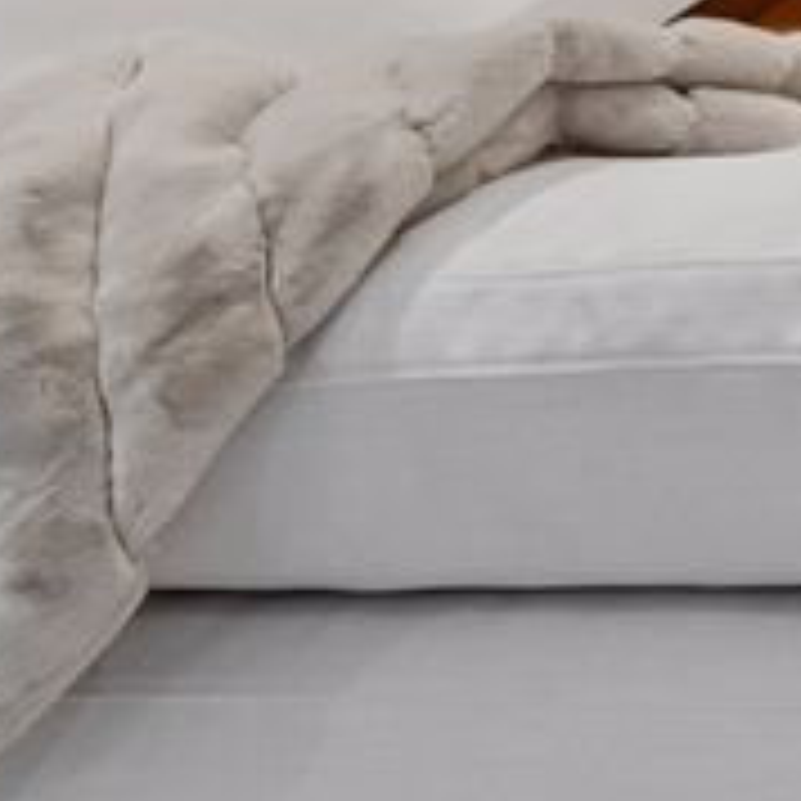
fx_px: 3848
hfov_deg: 10.6
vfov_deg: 10.9
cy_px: -774
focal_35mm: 147
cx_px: 1768
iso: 1250
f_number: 10
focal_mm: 16
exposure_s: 1/25
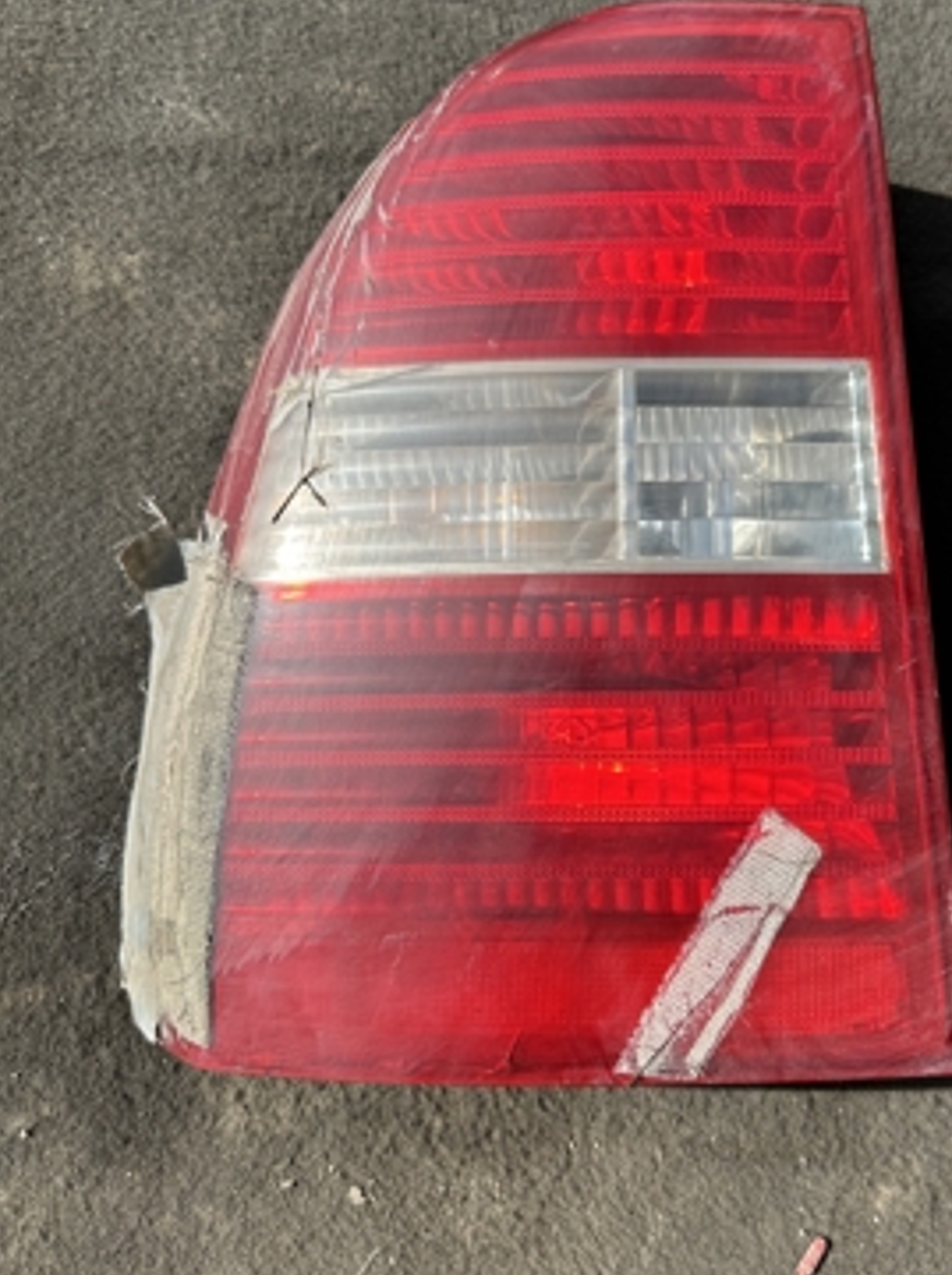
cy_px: 545
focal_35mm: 32
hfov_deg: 43.8
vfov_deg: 56.7
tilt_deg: -82.0
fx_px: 1176
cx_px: 575
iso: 80
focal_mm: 6.86
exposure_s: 1/2110
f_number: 1.78
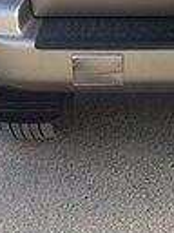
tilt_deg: -10.1
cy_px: -106
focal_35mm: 112
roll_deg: -0.4
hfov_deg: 12.8
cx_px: 228
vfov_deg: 16.2
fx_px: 751
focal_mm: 4.15
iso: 32
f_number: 2.2
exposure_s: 1/562
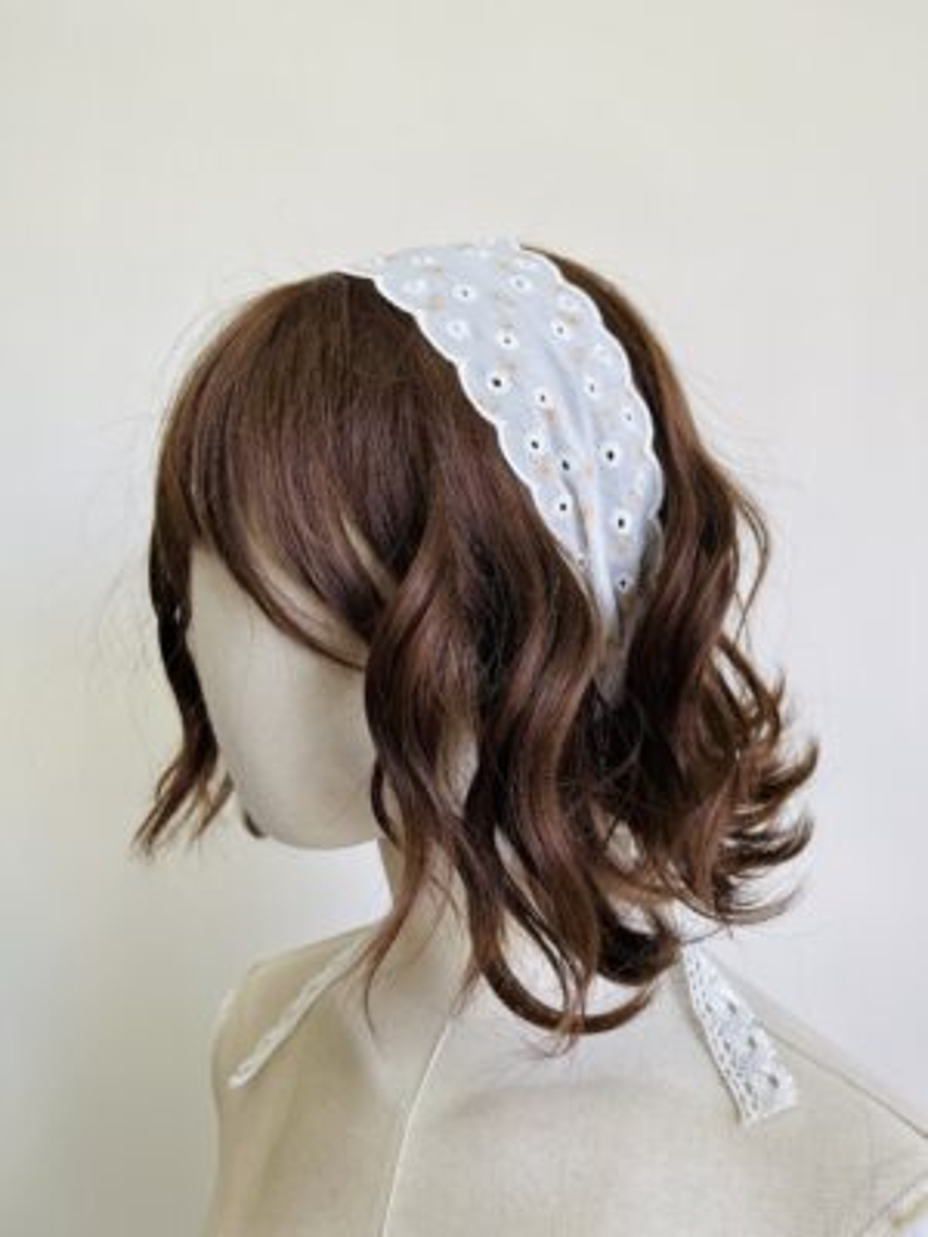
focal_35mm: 26
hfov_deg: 53.1
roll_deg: +0.7
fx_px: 929
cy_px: 618
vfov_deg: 67.3
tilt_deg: +1.4
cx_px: 464
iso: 125
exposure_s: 1/120
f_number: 1.6
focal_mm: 5.1
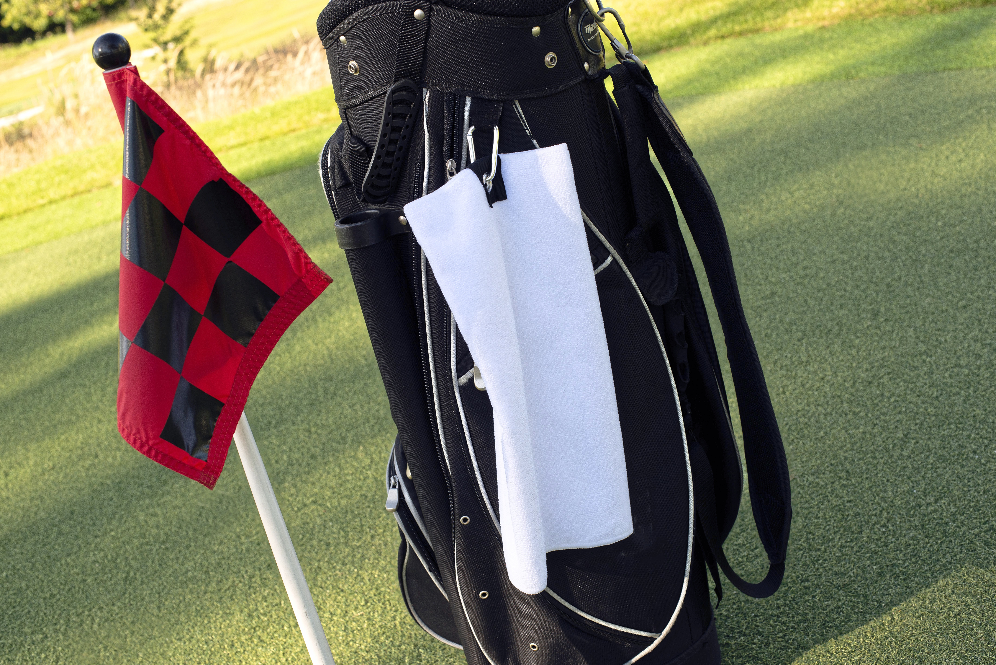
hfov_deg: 39.6
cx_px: 498
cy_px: 332
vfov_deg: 27.0
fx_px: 1384
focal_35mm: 50
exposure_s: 1/200
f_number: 8
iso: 250
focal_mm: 50
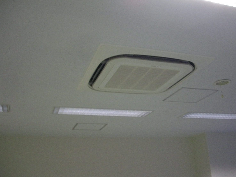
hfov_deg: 46.8
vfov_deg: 36.0
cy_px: 90
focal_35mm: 40
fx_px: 273
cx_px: 125
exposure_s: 1/80
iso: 200
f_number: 2.8
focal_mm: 6.2
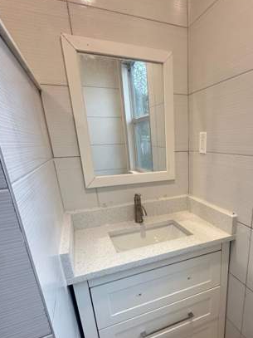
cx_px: 180
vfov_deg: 74.9
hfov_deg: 58.8
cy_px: 214
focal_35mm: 22
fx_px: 215
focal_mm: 2.22
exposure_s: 1/120
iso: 250
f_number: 2.2
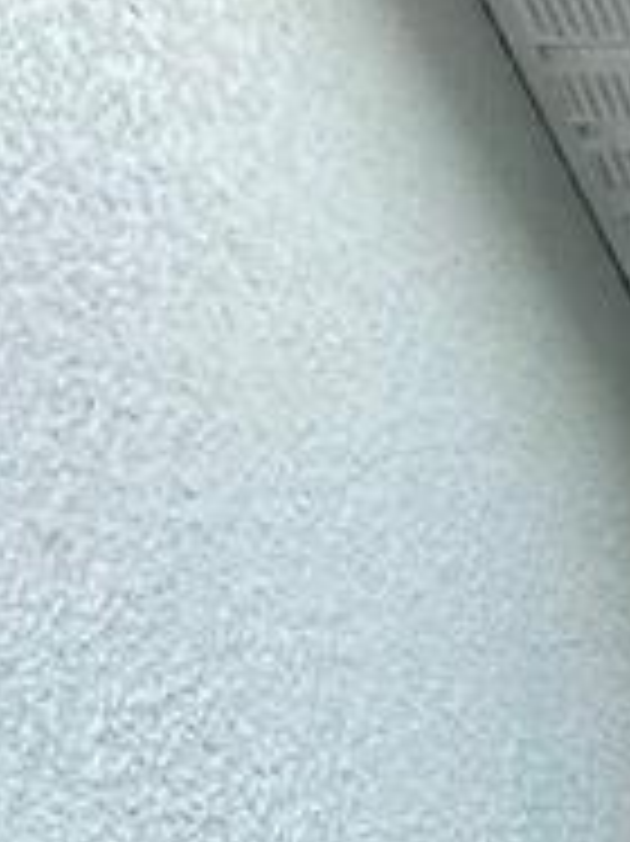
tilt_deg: -4.5
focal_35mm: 167
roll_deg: +0.3
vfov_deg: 9.3
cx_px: 1760
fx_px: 4057
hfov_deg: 7.9
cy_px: 2540
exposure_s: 1/122
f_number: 1.8
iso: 50
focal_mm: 4.25
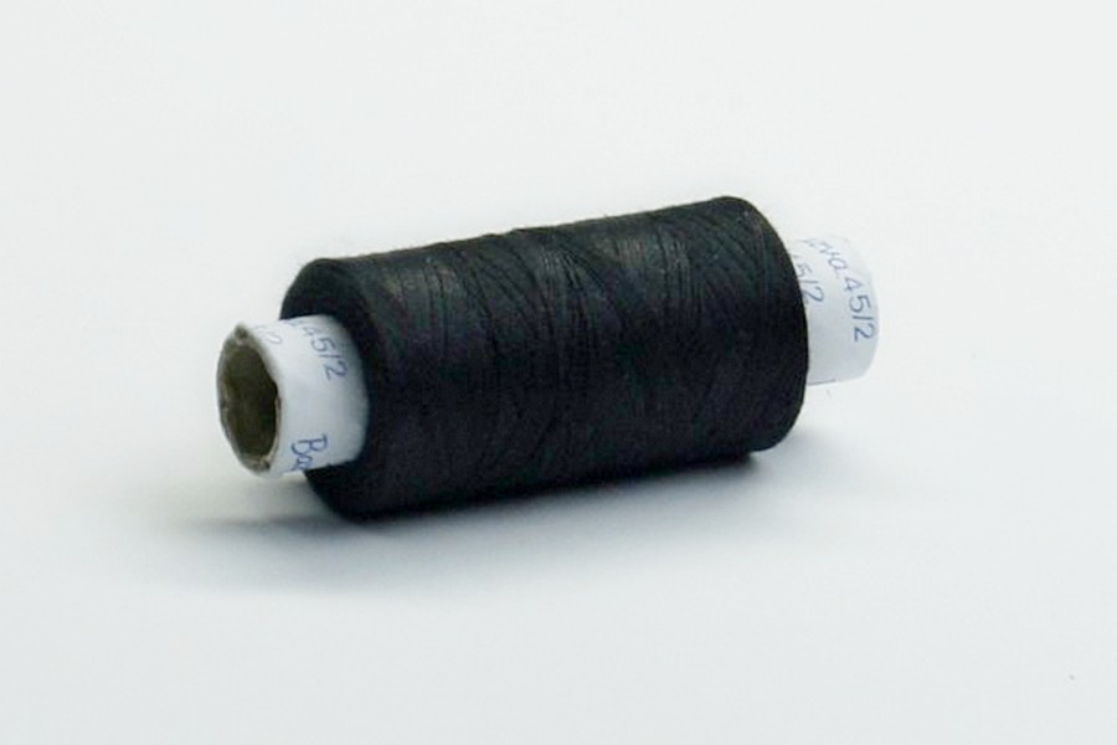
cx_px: 558
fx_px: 2141
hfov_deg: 29.2
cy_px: 372
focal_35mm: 69
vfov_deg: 19.7
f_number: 5.6
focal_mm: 46
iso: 200
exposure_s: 1/100
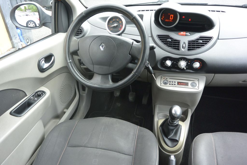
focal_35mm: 27
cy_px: 82
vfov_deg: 47.9
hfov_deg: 67.4
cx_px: 124
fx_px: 185
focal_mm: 10
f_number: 3.5
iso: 200
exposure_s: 1/125
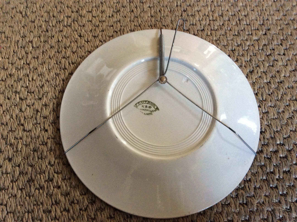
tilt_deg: -68.5
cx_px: 148
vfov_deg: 44.1
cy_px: 111
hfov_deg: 56.9
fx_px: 274
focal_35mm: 32
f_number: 2.4
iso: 160
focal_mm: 3.3
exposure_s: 1/25
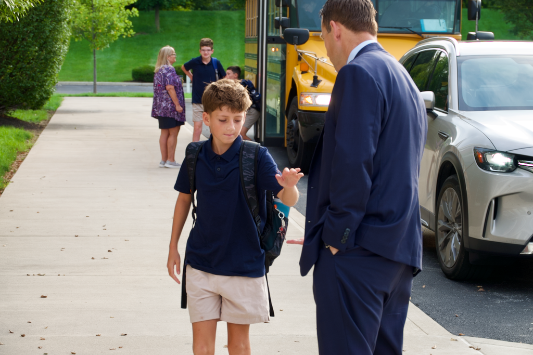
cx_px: 266
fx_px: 1584
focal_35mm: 107
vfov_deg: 12.8
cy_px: 178
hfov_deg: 19.1
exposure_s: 1/125
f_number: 4
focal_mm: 39.42
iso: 125
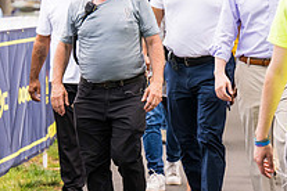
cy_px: 15
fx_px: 1650
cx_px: 171
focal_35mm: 207
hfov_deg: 9.9
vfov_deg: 6.6
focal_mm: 74
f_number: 2.8
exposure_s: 1/1250
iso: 640
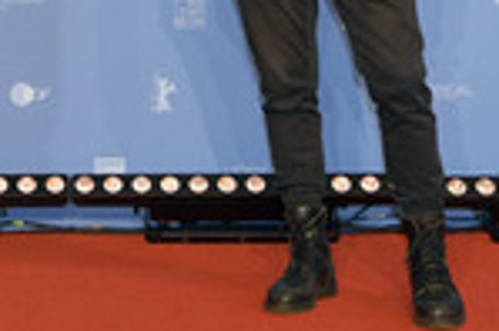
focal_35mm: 103
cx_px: 62
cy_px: -80
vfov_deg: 12.9
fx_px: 1426
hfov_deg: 19.5
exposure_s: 1/320
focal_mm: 34
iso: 640
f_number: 3.5
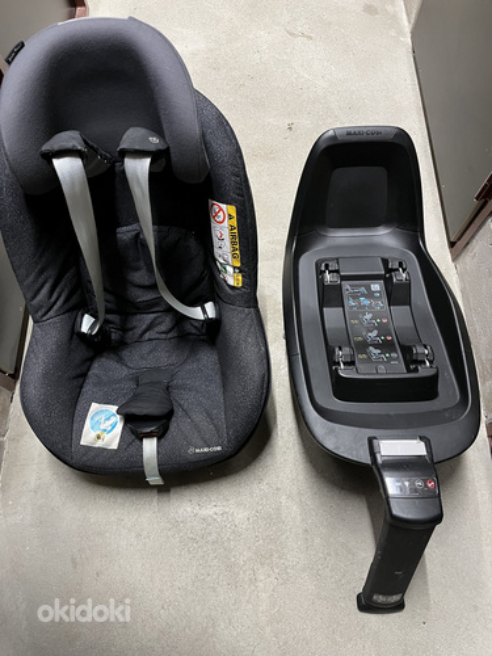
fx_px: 493
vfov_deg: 67.3
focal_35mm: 26
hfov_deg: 53.1
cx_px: 246
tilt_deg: -68.6
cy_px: 328
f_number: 1.6
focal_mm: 5.1
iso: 320
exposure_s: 1/50
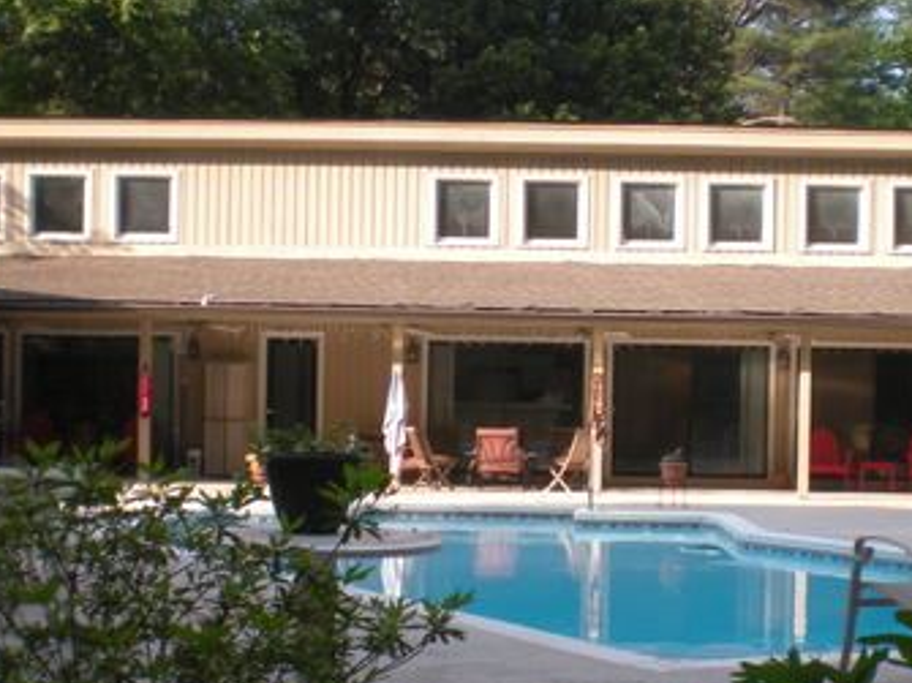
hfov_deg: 28.5
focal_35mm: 68
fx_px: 1791
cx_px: 561
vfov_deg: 21.5
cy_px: 465
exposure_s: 1/164
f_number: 4.6
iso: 64
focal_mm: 6.3
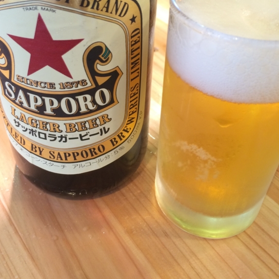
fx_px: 356
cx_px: 128
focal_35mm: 39
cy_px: 96
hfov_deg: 42.8
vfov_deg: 42.3
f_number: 2.2
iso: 125
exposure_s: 1/30
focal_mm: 4.12
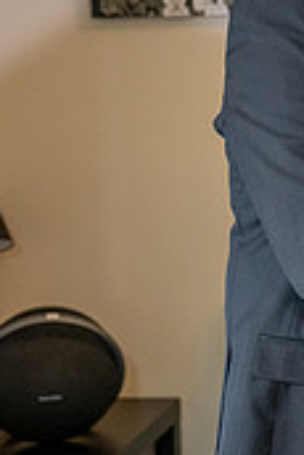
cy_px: 112
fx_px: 1706
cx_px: 621
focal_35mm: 135
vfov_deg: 15.1
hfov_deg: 9.5
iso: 1250
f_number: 4
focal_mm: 40
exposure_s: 1/200
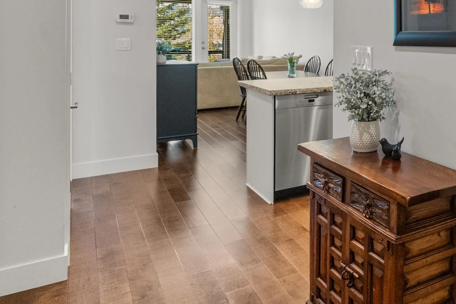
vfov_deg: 36.6
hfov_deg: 47.8
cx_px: 438
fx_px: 431
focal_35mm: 34
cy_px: 34
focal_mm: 16
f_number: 9
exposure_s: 1/30
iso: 12800
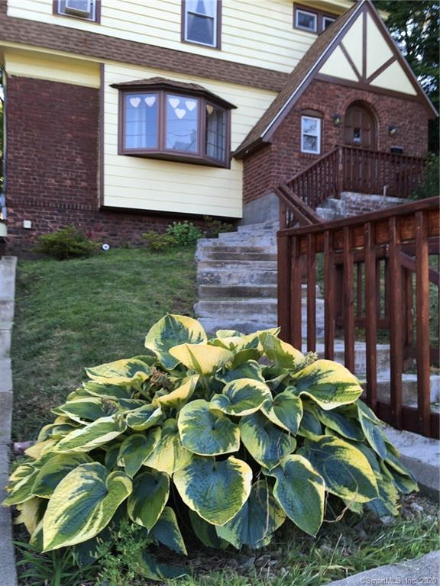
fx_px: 491
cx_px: 220
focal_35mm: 29
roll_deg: -1.1
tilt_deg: -2.4
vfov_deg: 61.7
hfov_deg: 48.2
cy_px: 293
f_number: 2.2
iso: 25
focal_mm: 4.15
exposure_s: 1/122
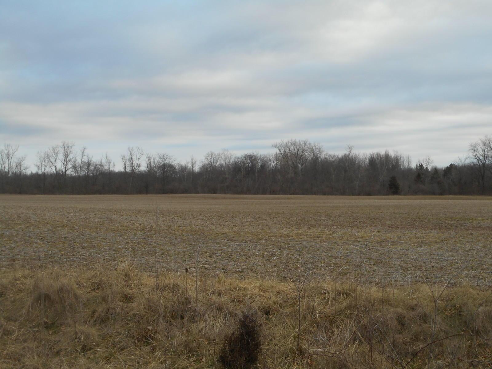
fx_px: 839
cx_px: 246
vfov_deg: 24.8
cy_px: 184
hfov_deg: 32.7
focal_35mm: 59
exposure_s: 1/200
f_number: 5.1
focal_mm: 10.5
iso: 80
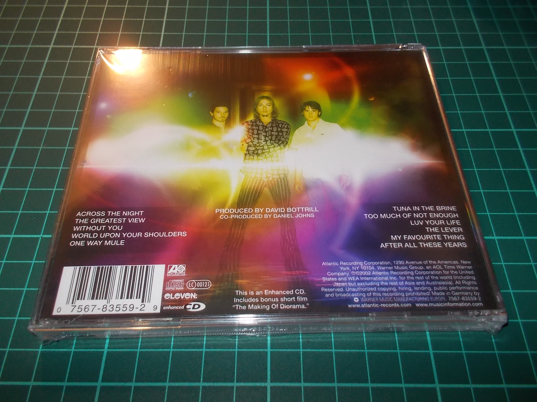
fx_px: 450
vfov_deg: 48.2
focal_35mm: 29
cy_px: 201
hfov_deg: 61.7
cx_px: 268
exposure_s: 1/30
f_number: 3.3
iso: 200
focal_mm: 4.1
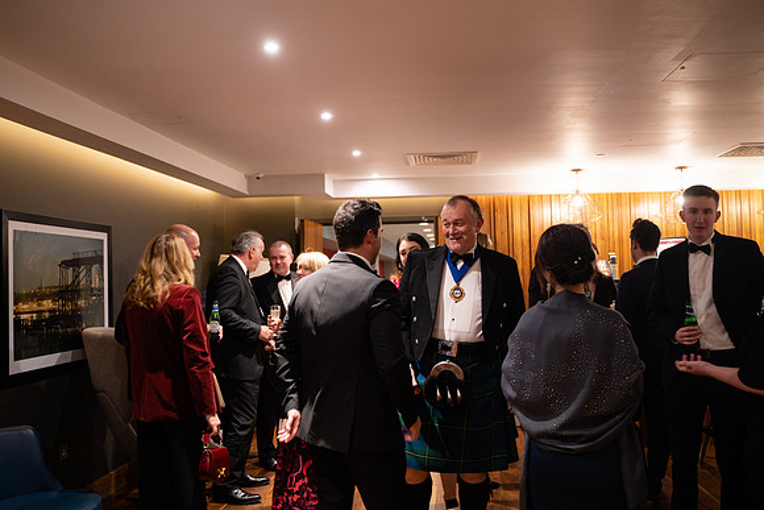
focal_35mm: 30
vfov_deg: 43.8
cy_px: 255
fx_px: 635
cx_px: 382
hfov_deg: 62.1
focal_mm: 28
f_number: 2.8
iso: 1250
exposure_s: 1/60
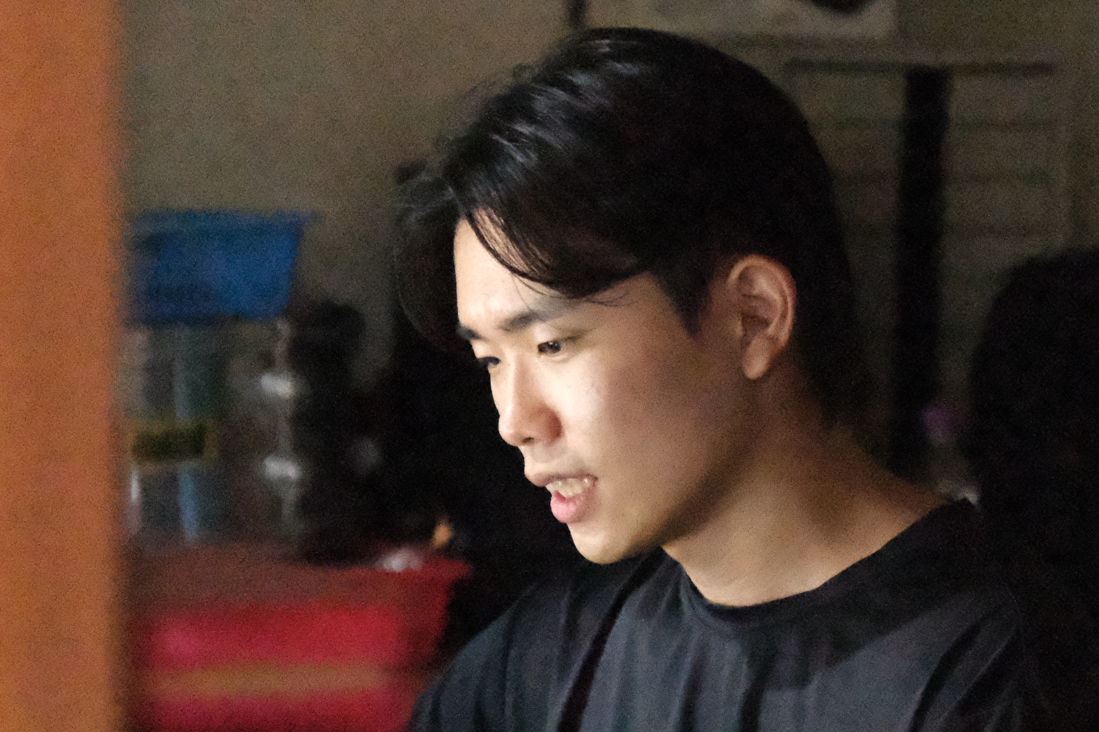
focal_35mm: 200
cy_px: 414
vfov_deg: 6.9
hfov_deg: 10.3
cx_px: 721
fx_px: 6105
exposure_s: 1/180
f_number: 2.8
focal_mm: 70
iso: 51200
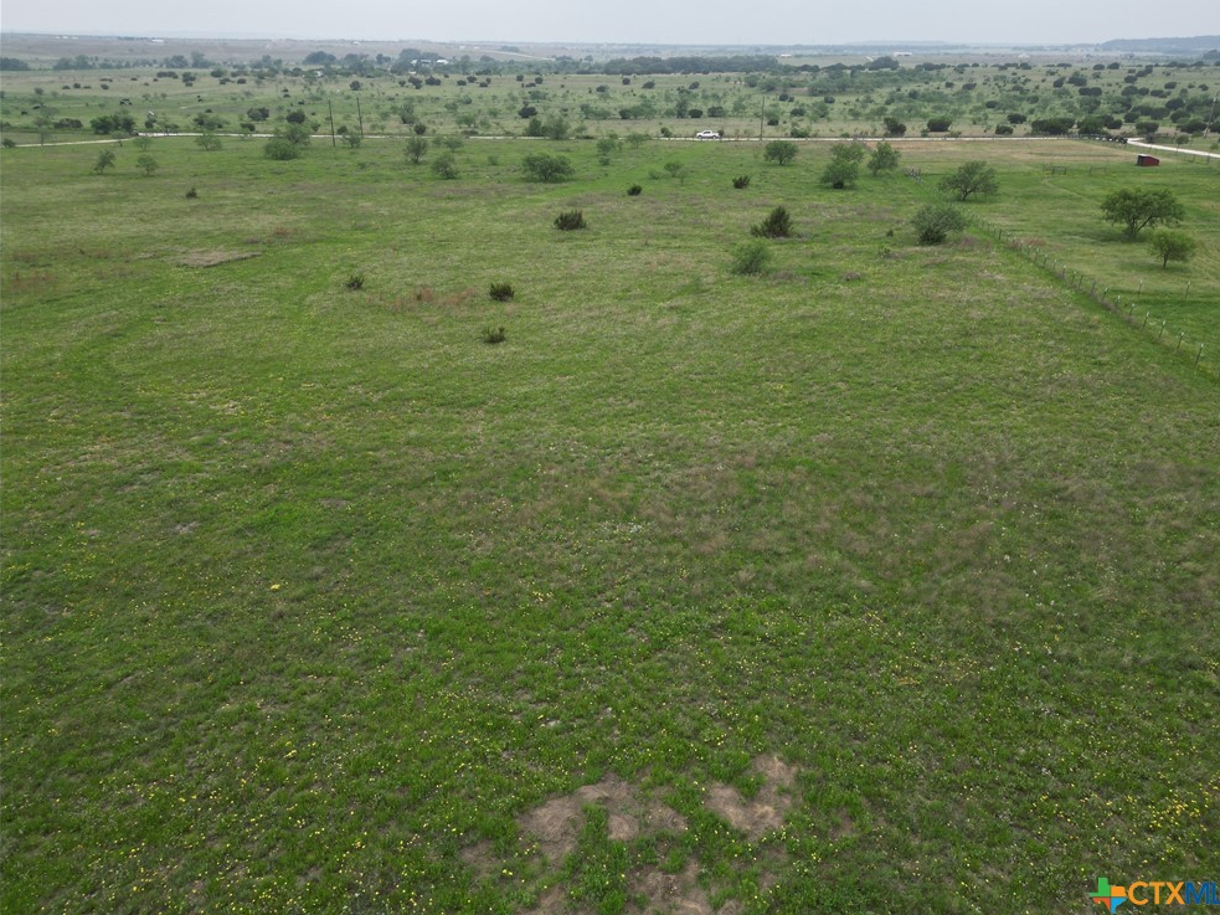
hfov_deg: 69.4
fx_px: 881
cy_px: 462
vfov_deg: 54.9
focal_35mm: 25
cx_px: 634
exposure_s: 1/1250
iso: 100
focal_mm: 6.72
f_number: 1.7
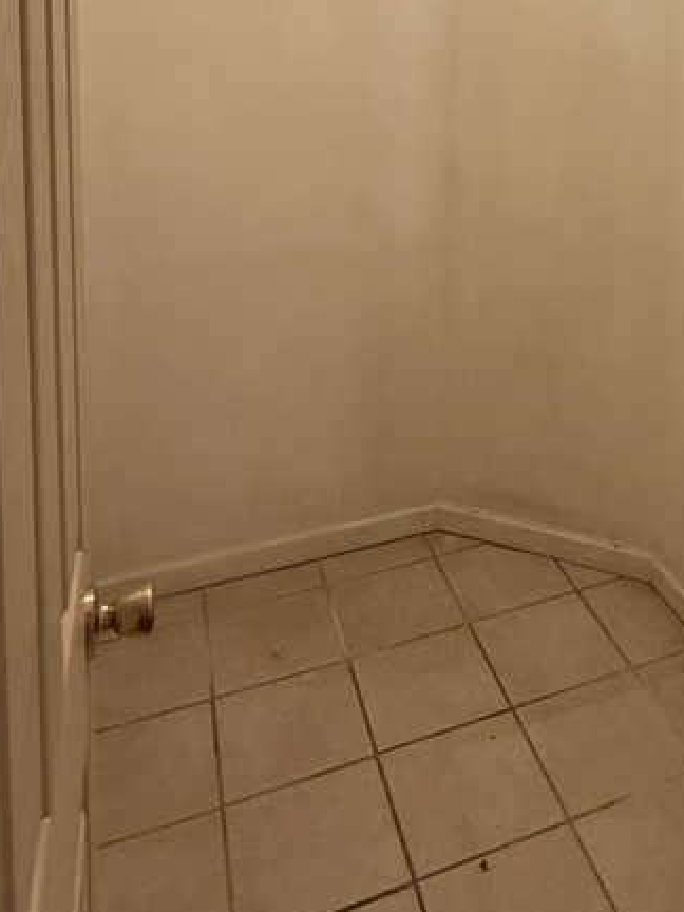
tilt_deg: -4.5
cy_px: 91
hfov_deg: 39.0
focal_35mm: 35
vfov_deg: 47.3
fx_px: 922
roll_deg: -1.3
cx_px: 557
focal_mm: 2.22
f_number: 2.2
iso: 320
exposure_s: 1/120
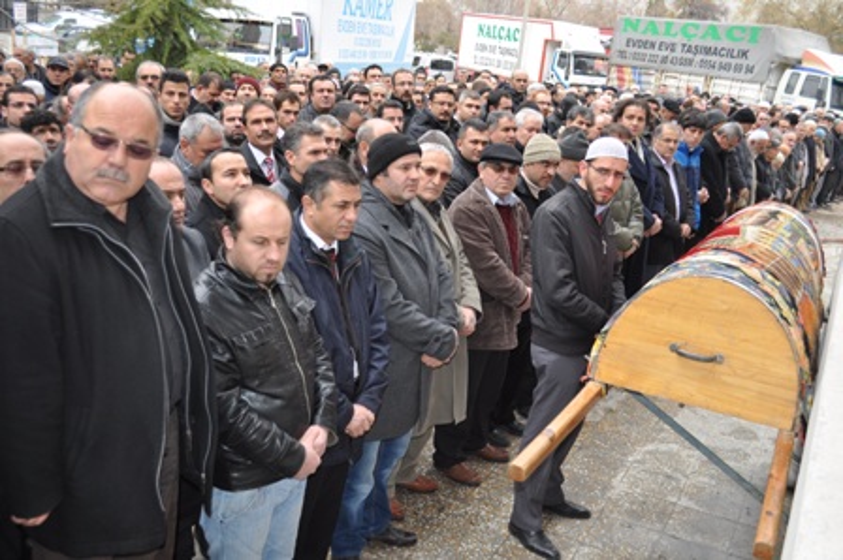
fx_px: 842
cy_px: 280
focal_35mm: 36
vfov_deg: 36.8
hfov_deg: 53.2
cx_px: 422
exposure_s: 1/200
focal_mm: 24
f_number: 4
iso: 220
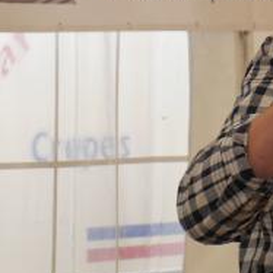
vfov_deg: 4.3
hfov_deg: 4.3
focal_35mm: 408
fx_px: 3640
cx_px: 442
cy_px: 159
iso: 200
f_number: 5.6
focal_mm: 54
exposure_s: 1/125
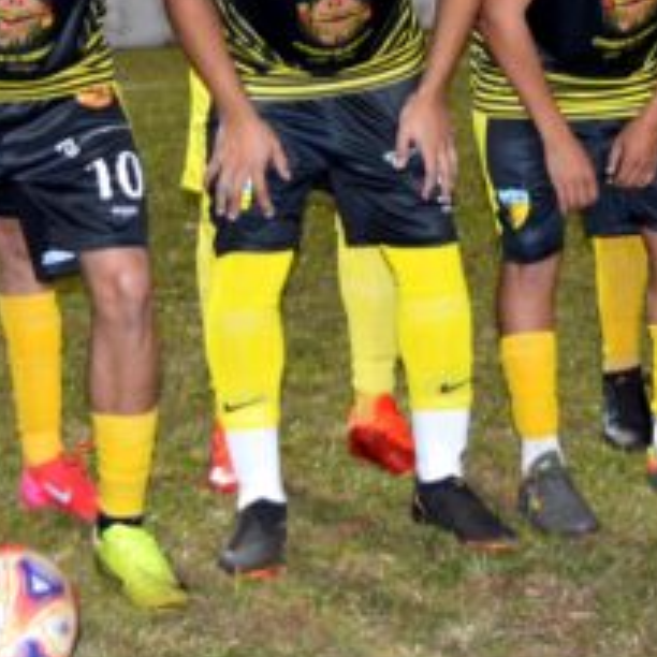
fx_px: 2783
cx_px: 338
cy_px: -24
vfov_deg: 13.3
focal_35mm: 130
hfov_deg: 13.5
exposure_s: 1/60
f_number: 4
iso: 1400
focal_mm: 27
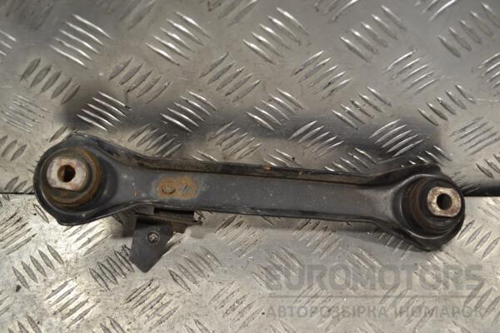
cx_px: 250
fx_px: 542
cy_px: 166
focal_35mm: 39
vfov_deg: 34.2
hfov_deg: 49.6
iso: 400
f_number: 5
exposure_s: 1/100
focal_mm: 26
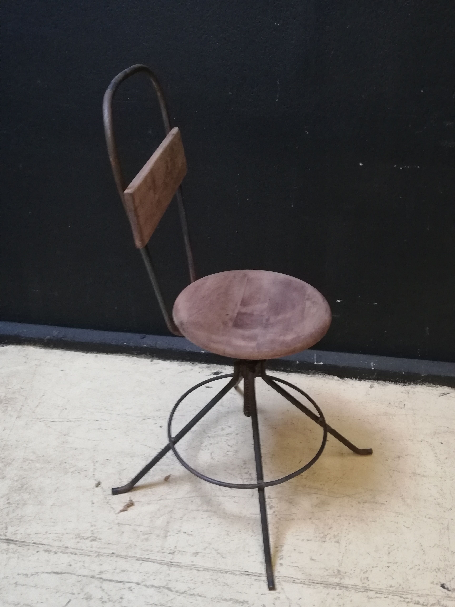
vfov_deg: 56.8
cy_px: 304
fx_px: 561
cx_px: 228
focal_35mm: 32
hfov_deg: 44.2
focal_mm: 3.81
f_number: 2.2
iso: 500
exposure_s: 1/25
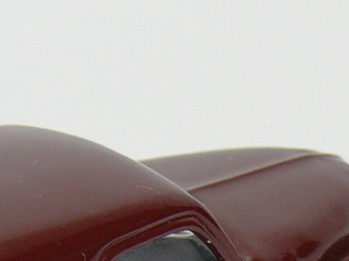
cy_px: 251
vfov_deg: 3.6
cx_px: 24
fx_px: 4122
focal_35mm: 409
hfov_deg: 4.8
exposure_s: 1/30
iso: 100
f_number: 4
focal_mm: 13.4
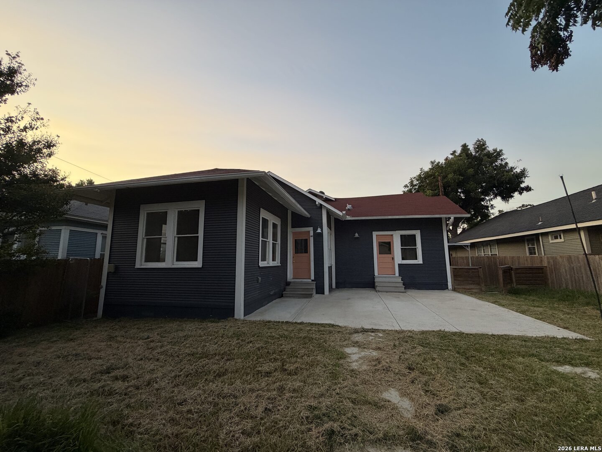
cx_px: 301
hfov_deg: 102.1
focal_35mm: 14
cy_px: 226
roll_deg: -0.7
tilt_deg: +8.5
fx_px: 243
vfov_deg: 85.7
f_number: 2.2
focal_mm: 2.22
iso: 160
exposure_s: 1/121
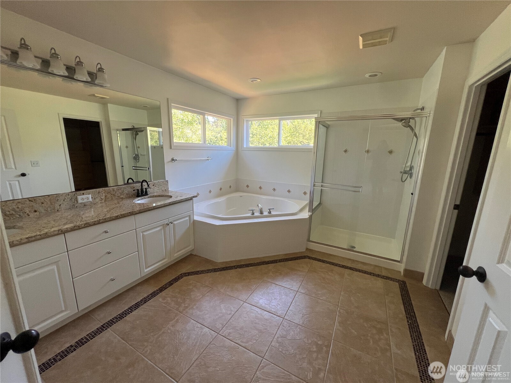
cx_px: 256
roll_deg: -1.0
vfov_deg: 89.9
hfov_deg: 106.2
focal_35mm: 13
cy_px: 192
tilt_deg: -12.6
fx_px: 192
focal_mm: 1.57
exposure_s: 1/99
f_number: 1.8
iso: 100
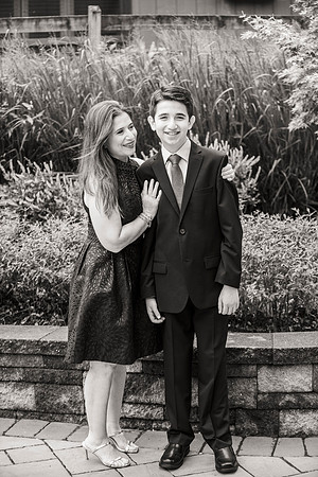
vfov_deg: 28.8
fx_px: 927
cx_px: 159
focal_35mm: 70
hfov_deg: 19.5
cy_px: 238
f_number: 3.5
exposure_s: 1/320
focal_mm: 70
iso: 400
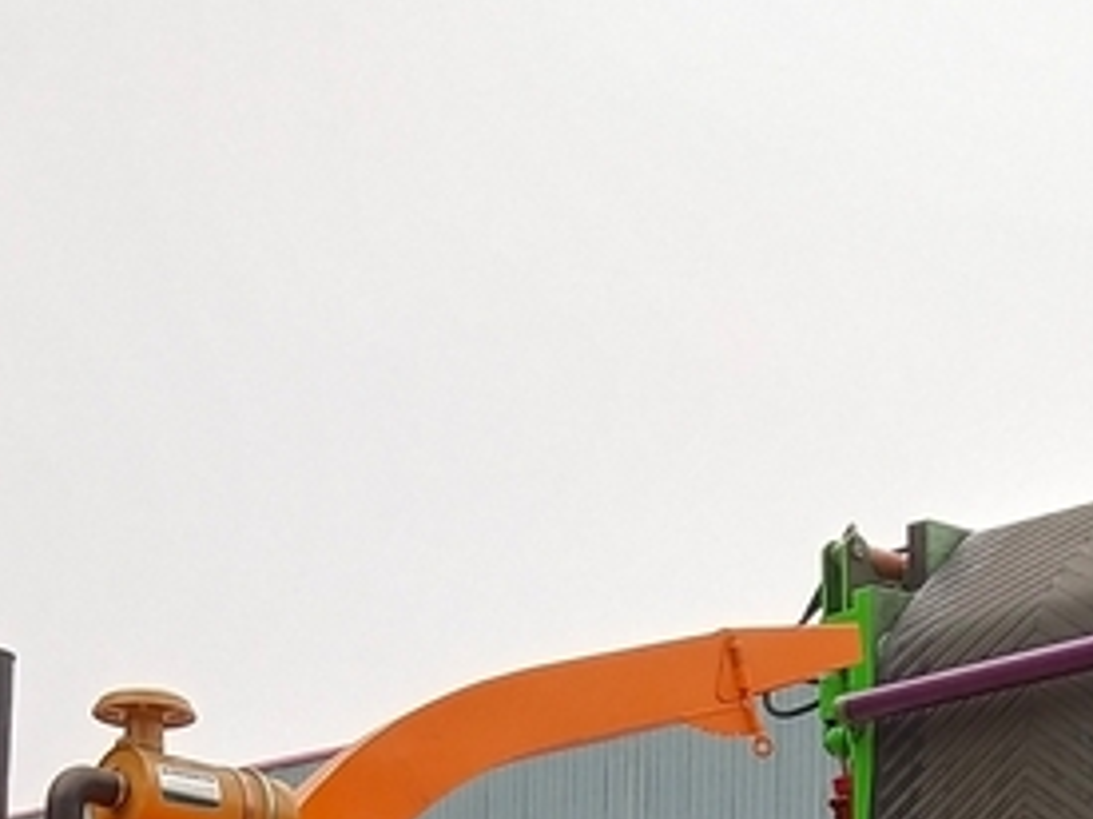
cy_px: 1264
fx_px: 4135
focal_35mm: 131
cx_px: 692
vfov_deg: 10.9
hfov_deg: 15.0
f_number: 1.8
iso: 61
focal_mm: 3.95
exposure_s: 1/350
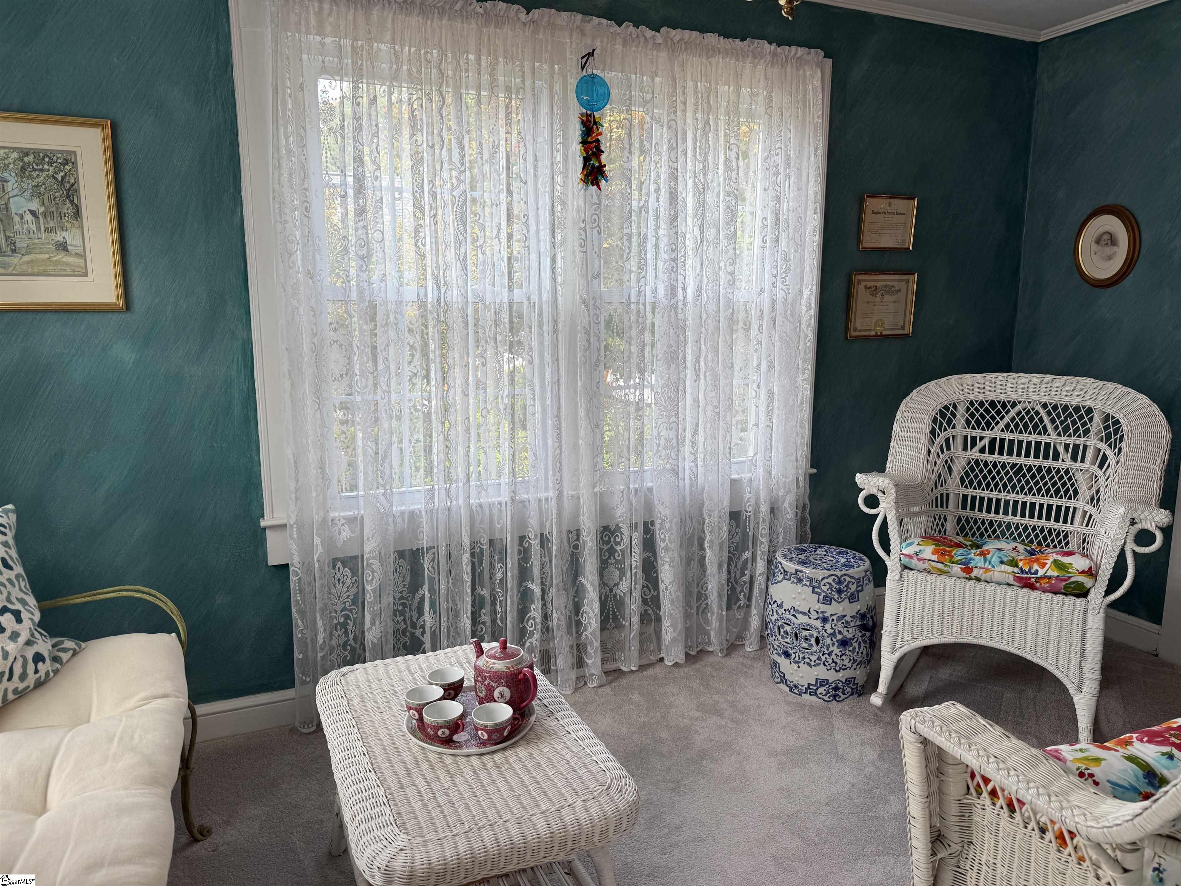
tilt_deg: -9.9
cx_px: 590
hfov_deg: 71.6
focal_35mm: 24
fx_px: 819
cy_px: 443
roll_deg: -0.5
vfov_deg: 56.8
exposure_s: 1/120
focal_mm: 6.76
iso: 64
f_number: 1.78
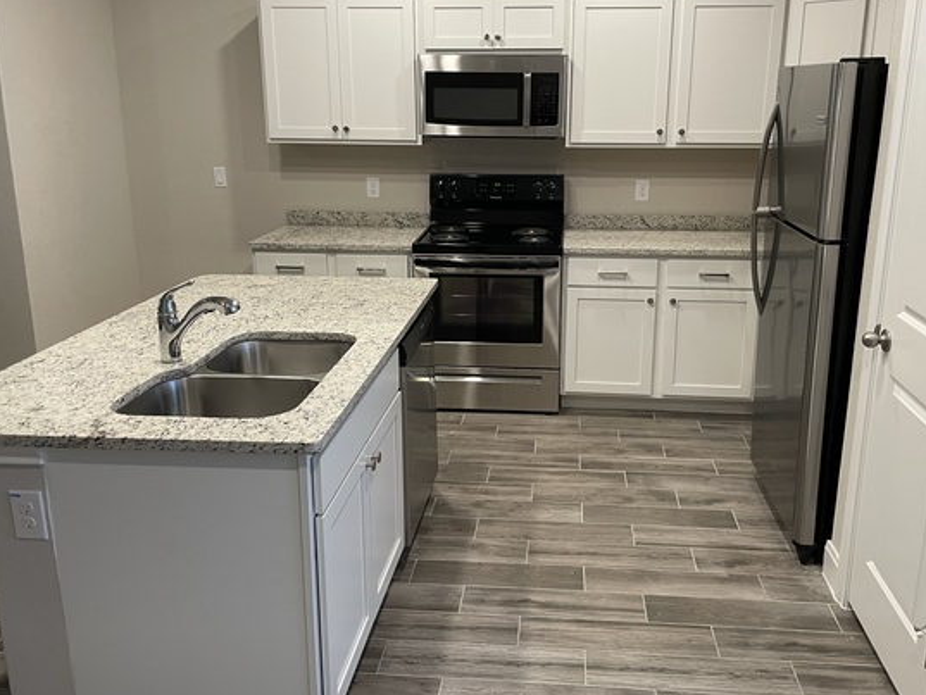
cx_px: 490
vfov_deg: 45.4
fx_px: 829
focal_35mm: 31
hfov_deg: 58.3
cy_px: 312
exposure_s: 1/60
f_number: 1.6
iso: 100
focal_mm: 4.2
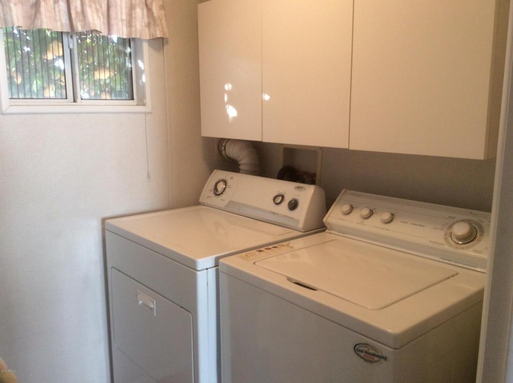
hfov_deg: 56.9
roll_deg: +1.9
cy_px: 192
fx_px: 474
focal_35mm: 32
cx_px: 256
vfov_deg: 44.1
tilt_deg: -9.9
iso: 64
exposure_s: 1/24
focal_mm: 3.3
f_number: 2.4
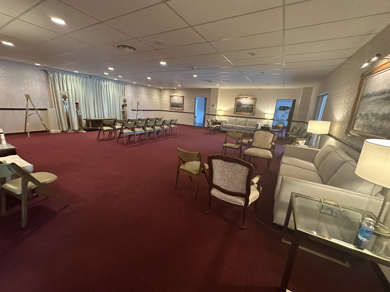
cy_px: 146
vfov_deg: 85.7
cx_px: 195
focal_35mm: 14
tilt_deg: -15.3
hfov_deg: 102.1
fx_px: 158
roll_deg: -3.4
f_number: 2.2
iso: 800
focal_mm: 2.22
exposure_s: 1/60
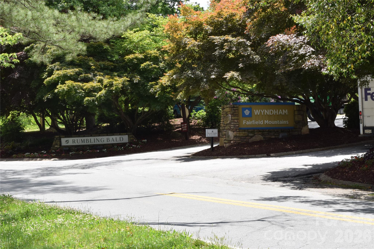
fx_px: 857
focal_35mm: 82
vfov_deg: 16.6
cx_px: 187
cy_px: 124
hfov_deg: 24.6
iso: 400
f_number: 18
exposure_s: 1/100
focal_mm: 55
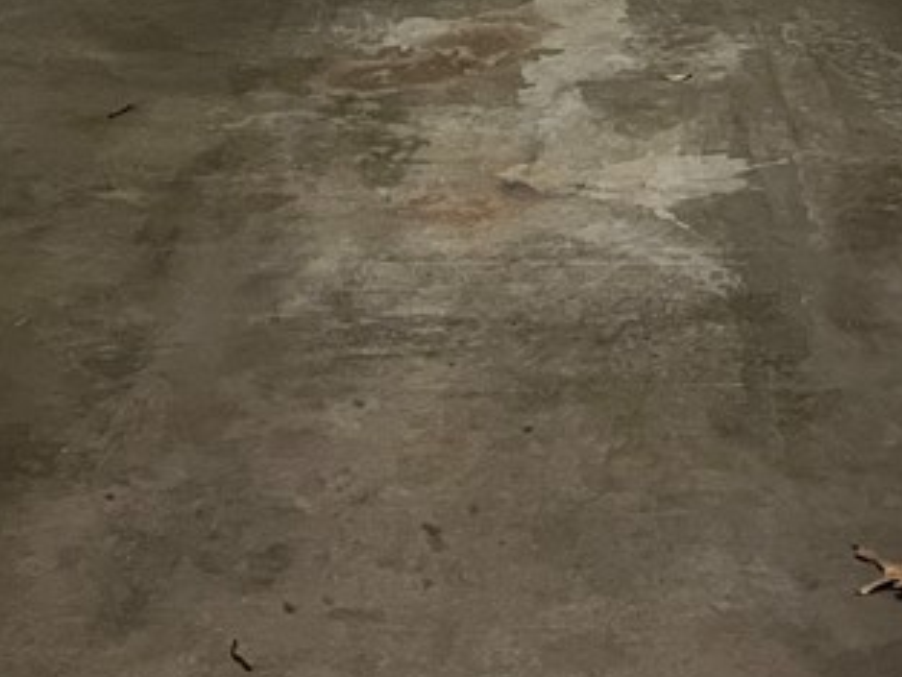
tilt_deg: -9.1
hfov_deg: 22.9
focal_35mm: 85
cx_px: 611
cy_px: -297
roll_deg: -1.8
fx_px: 2216
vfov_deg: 16.1
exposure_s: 1/60
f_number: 1.5
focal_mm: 5.7
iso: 500
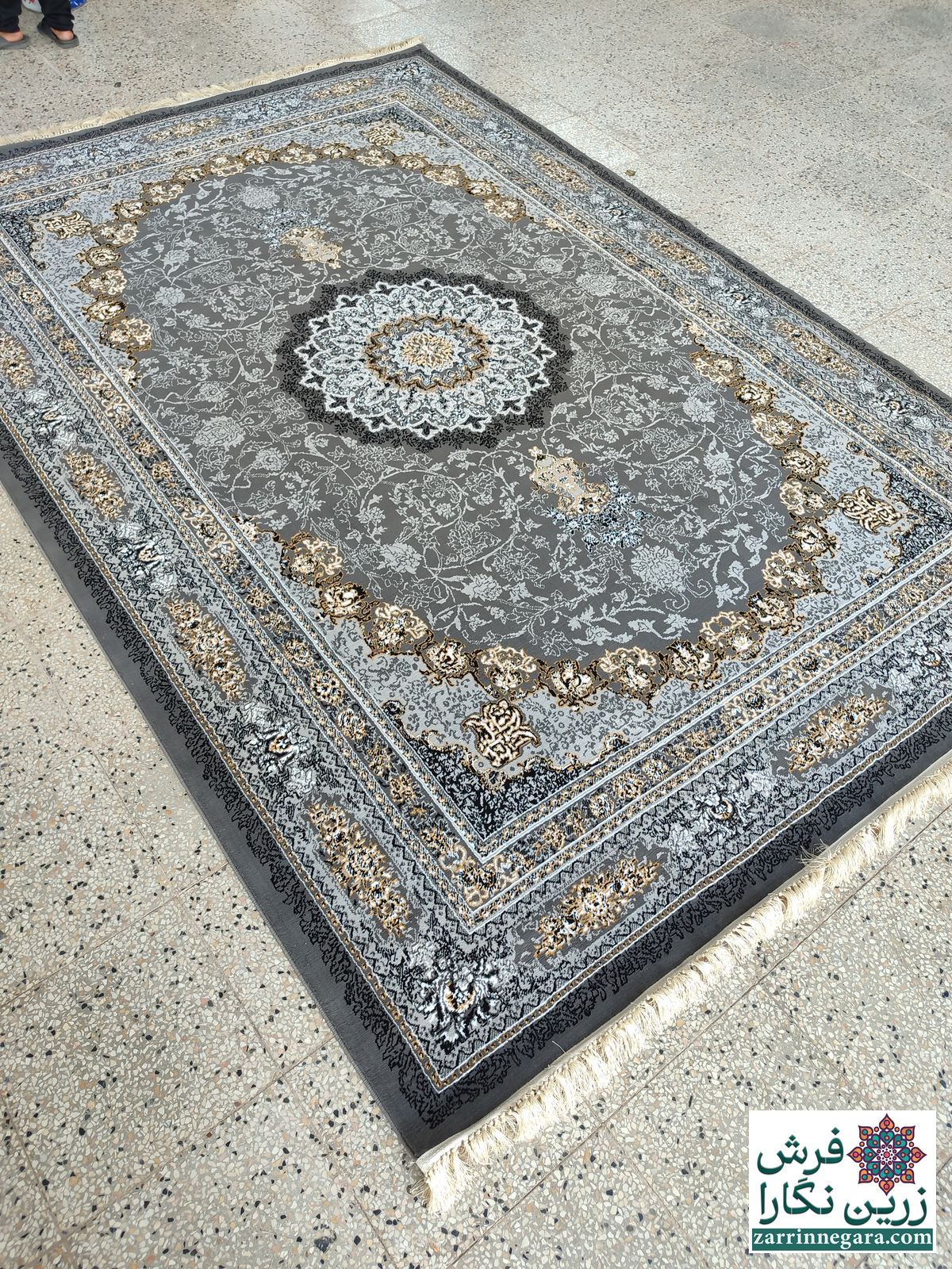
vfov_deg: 69.4
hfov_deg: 54.9
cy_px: 634
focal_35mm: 25
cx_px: 476
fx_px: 917
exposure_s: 1/100
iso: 181
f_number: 1.89
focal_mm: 5.95
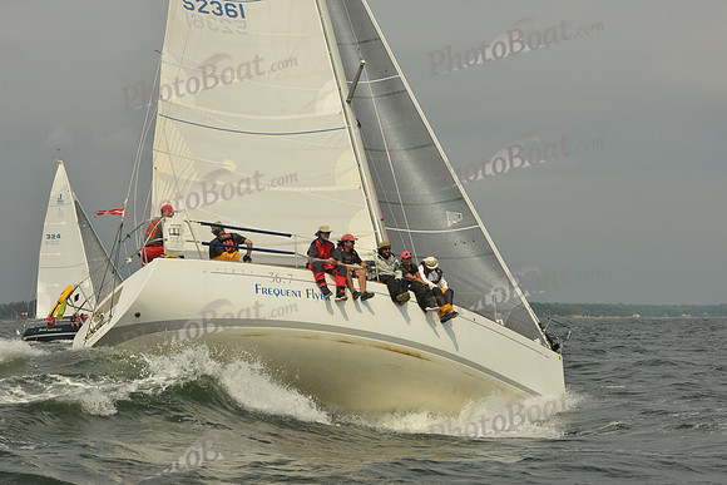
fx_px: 1414
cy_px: 242
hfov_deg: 28.8
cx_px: 364
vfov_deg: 19.5
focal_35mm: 70
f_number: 11
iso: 320
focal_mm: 70
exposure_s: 1/1250
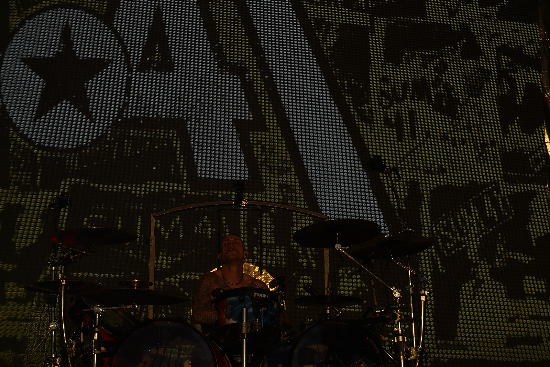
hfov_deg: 19.5
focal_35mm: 105
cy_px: 184
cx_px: 275
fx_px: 1604
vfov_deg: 13.0
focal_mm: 105
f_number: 8
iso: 100
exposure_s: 1/1250
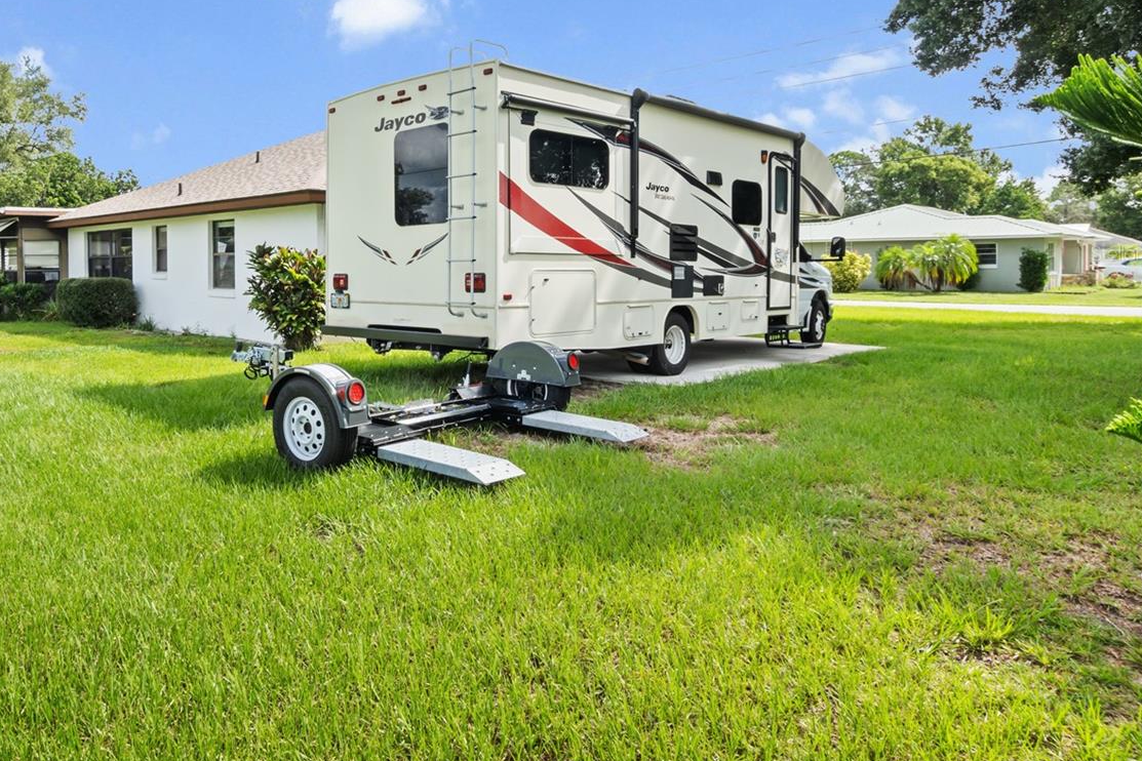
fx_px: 752
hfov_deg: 71.7
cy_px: 253
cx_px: 361
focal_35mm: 24
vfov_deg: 52.6
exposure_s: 1/40
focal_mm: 11
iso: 200
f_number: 14
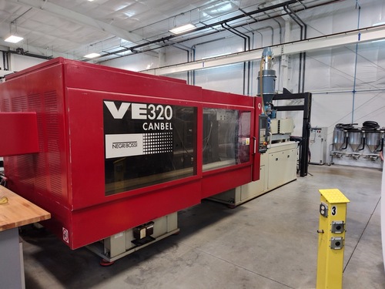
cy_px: 144
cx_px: 192
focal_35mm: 23
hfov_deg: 73.9
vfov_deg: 58.9
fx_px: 256
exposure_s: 1/120
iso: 456
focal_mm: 5.56
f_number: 1.88
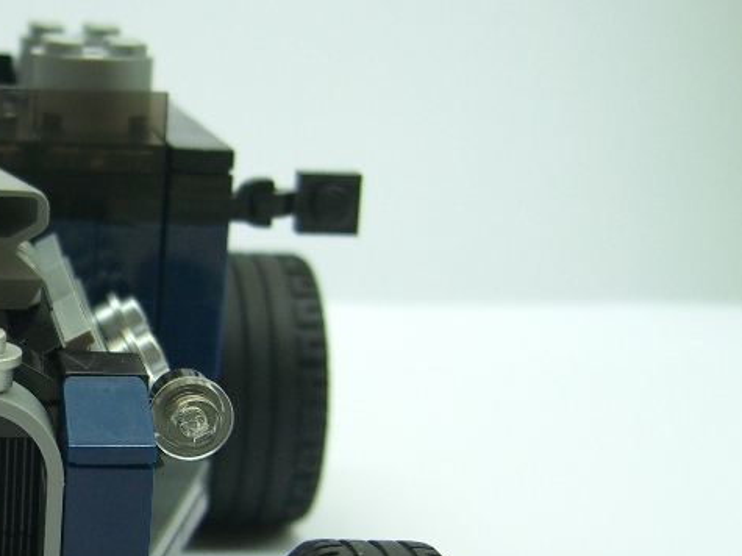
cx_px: -47
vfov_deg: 17.9
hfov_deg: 22.6
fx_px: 1757
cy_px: 375
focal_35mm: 82
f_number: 2.8
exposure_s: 1/80
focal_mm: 7.9
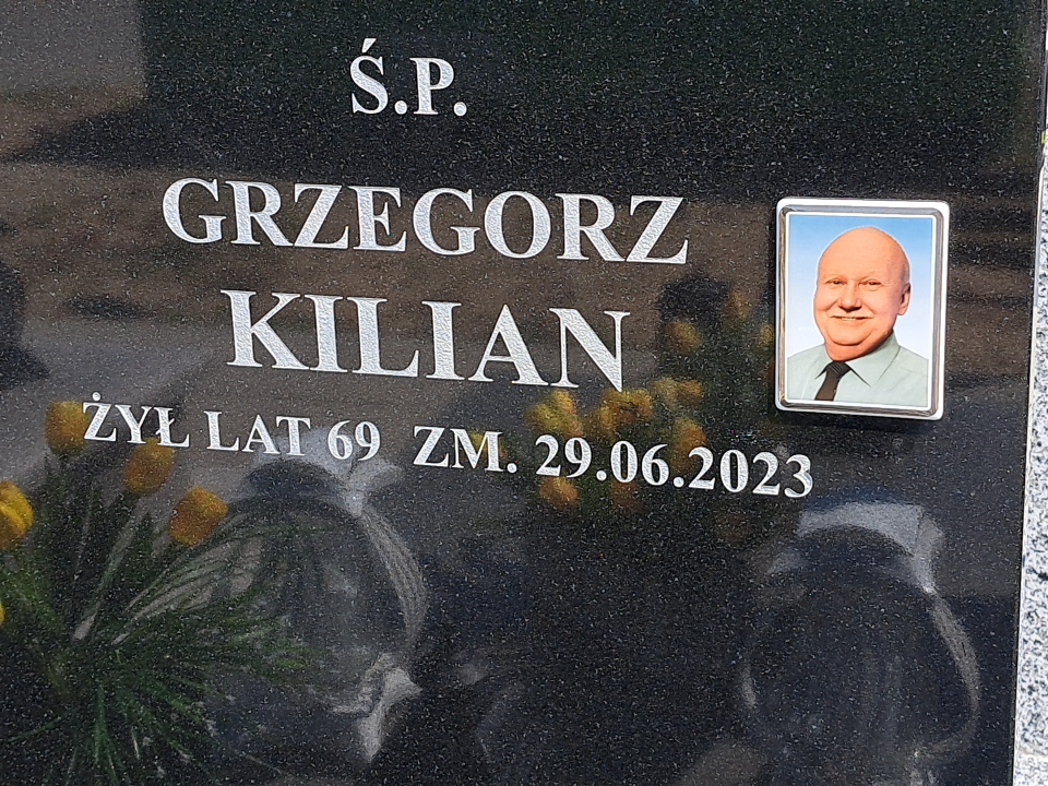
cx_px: 524
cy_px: 393
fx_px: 727
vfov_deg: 56.8
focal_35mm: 24
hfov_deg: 71.6
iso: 50
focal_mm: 5.23
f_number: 1.8
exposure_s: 1/824
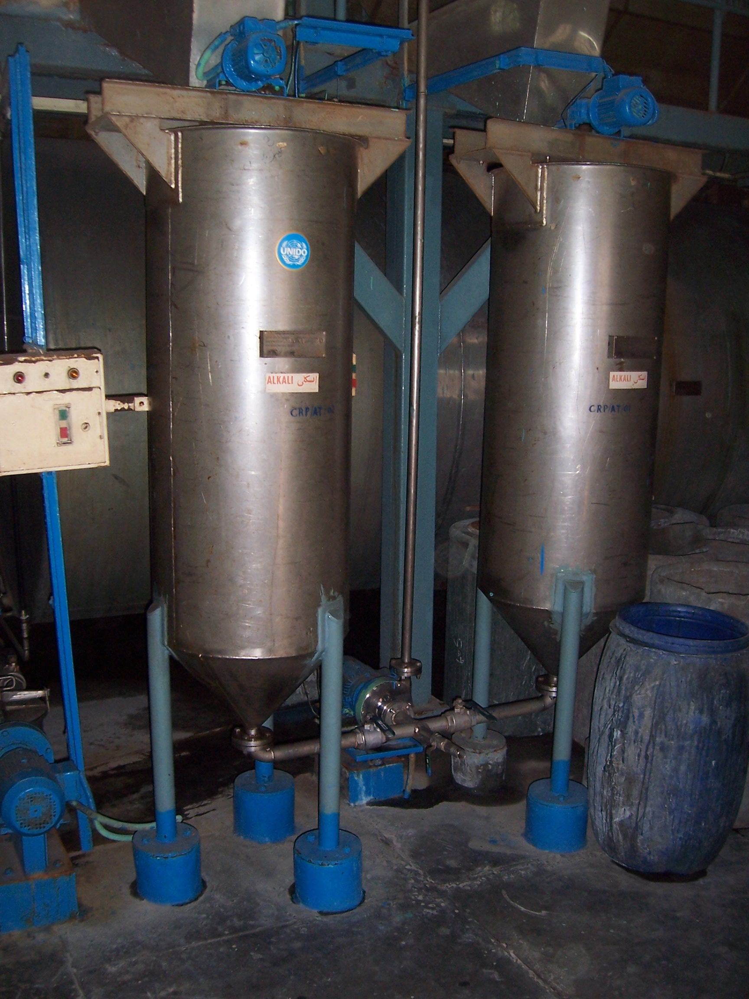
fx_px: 1039
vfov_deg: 51.4
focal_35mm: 36
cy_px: 500
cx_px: 374
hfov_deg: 39.7
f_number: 3
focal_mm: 6
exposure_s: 1/60
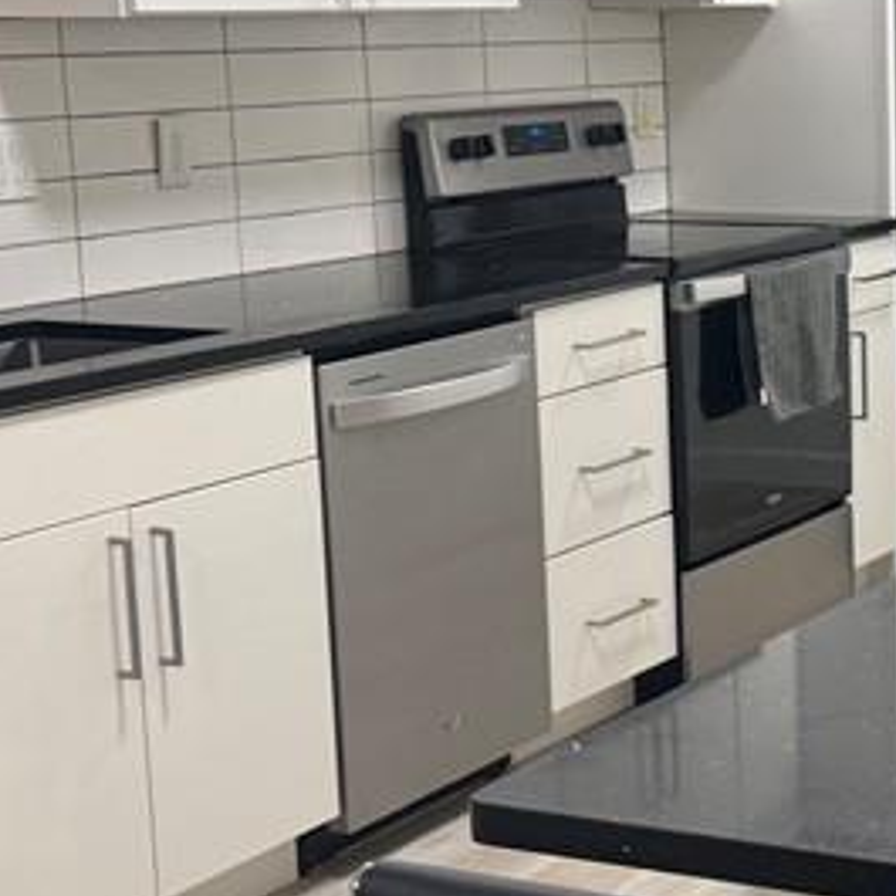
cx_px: 889
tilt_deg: -10.9
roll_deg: +1.7
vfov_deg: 21.1
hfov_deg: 20.5
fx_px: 2401
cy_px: 490
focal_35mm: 82
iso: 160
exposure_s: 1/60
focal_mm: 6.76
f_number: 1.78
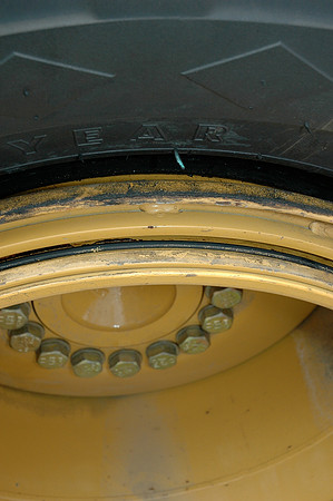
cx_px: 166
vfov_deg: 33.4
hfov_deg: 22.6
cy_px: 250
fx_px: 834
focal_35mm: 60
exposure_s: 1/250
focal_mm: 40
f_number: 8
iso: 400
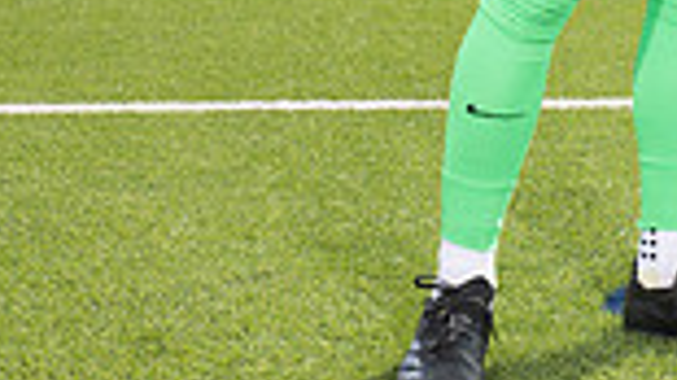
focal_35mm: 122
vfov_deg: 9.1
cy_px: -485
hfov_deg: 17.3
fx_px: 2189
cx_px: 633
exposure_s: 1/320
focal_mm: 40
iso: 125
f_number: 7.1
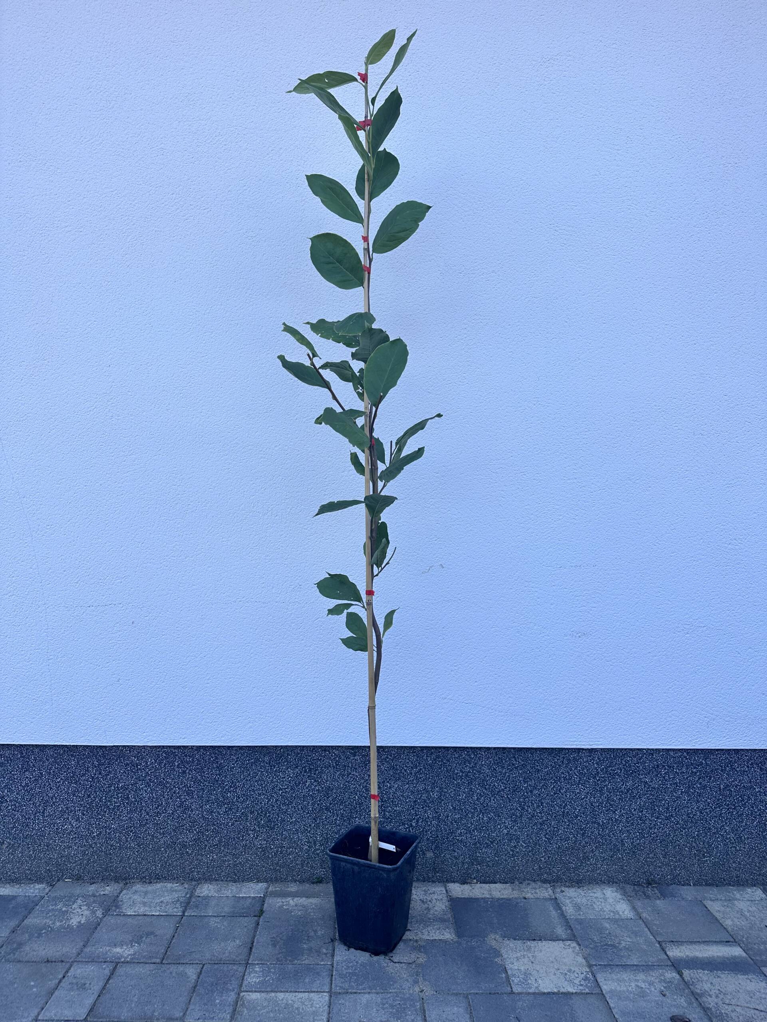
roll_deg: -0.9
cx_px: 384
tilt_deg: +0.6
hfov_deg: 56.8
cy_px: 511
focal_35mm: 24
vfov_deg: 71.6
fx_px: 709
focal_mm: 6.86
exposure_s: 1/822
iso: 80
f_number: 1.78
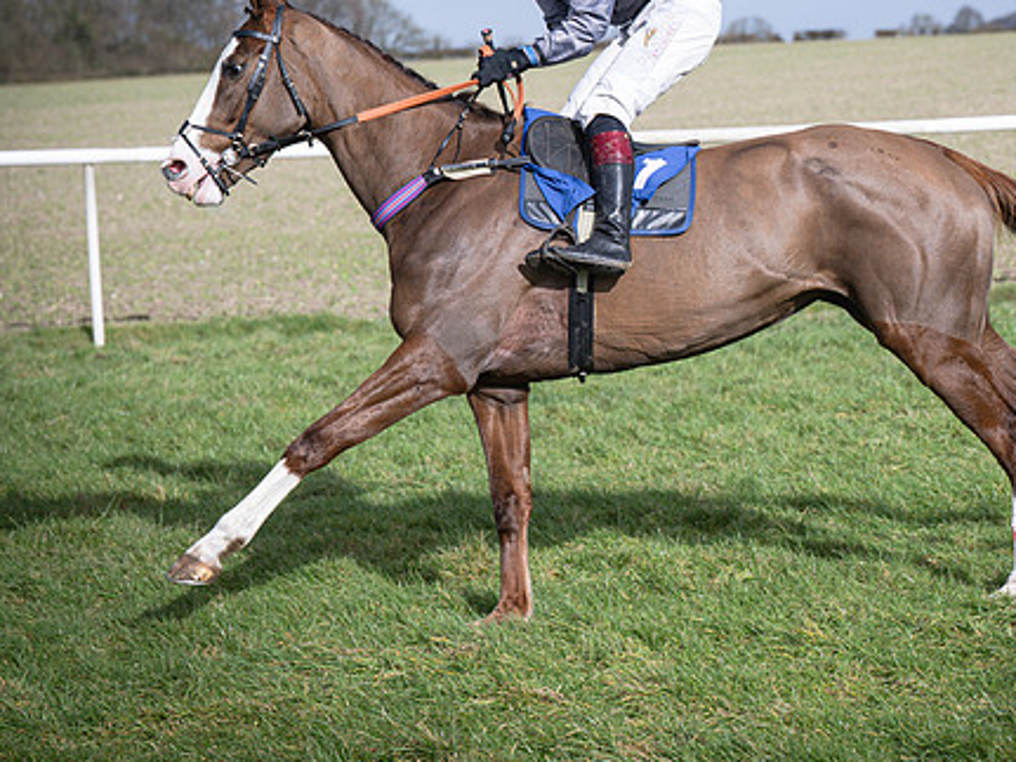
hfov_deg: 16.5
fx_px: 3492
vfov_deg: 12.4
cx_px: 575
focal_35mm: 119
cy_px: 299
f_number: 4
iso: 200
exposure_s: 1/2000
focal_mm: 70
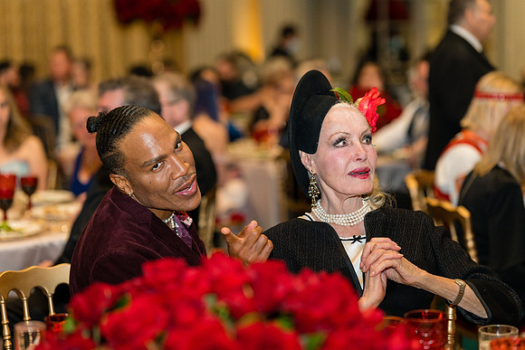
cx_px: 262
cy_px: 175
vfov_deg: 16.1
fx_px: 1240
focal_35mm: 85
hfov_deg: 23.9
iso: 1000
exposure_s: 1/200
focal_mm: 85
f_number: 2
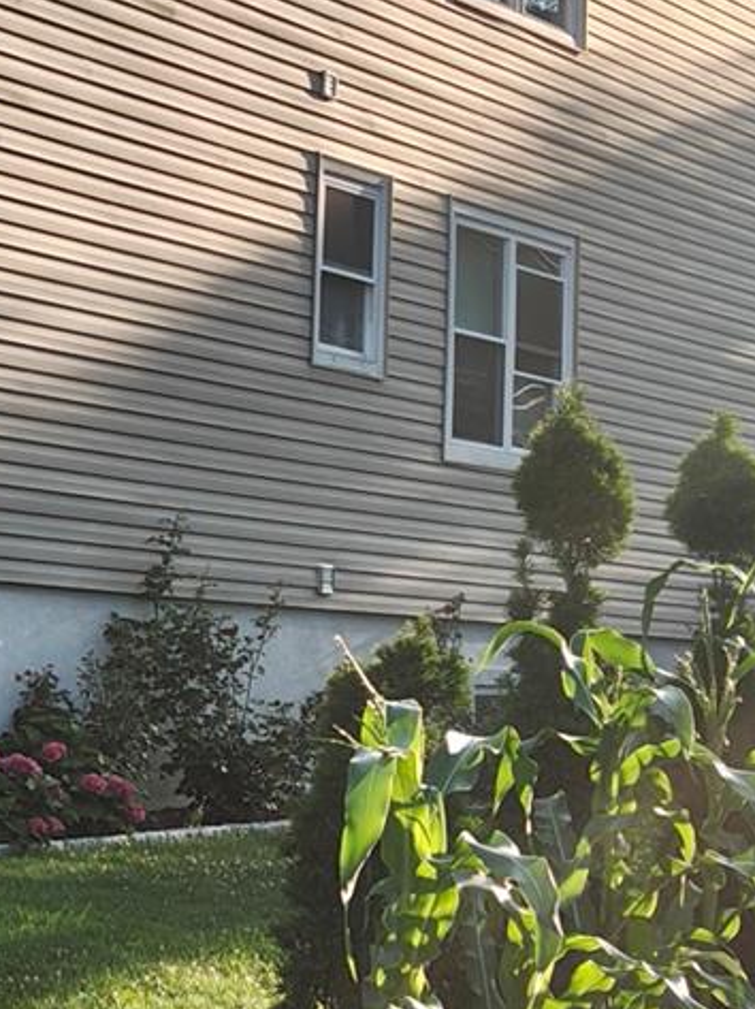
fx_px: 3029
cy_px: 262
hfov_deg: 13.3
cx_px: -435
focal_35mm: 104
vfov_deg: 18.8
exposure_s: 1/544
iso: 50
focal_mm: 5.56
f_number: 1.88
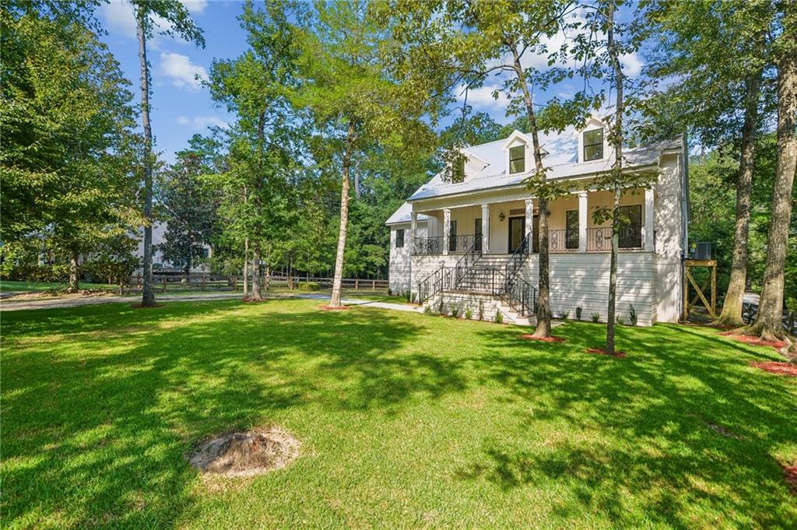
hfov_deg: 100.4
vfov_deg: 77.2
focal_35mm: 15
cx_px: 398
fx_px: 332
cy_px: 265
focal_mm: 15
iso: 800
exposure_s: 1/250
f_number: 11
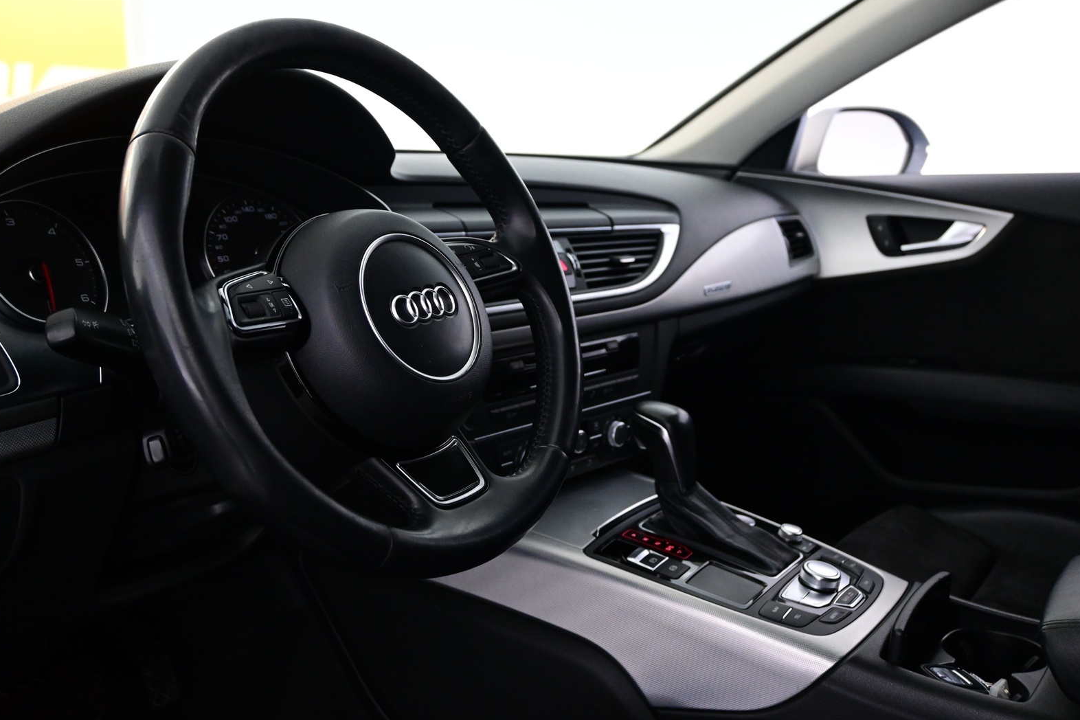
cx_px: 535
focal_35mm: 35
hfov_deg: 54.7
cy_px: 366
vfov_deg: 38.1
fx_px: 1043
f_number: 4
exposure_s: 1/40
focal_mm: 22.5
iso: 2200
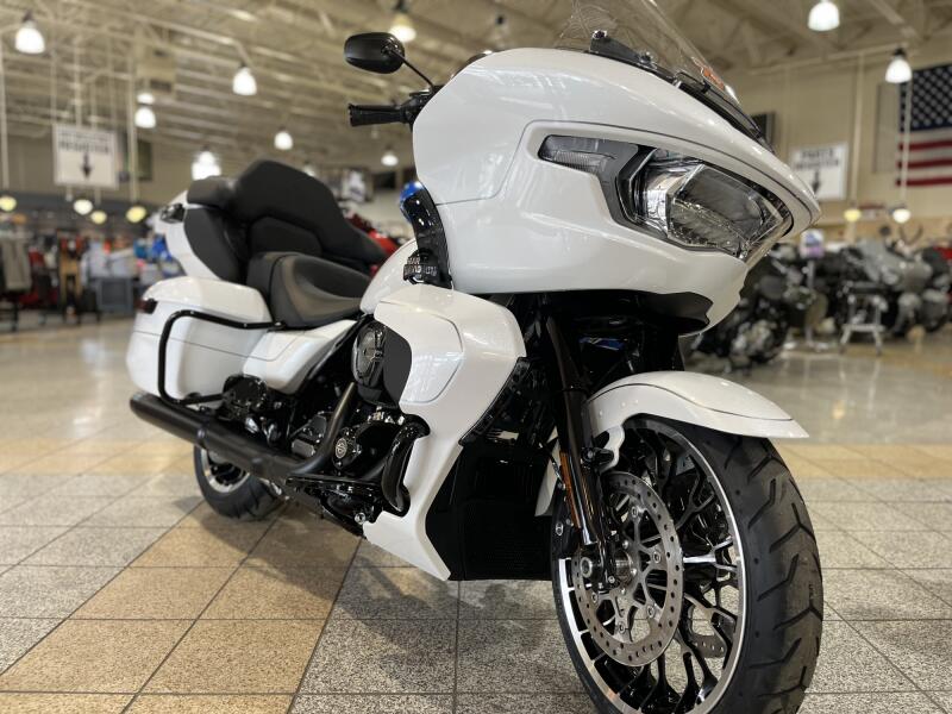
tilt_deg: -7.0
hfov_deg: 67.3
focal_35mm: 26
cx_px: 476
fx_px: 715
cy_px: 357
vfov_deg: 53.1
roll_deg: -0.1
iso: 125
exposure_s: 1/120
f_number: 1.6
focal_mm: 5.1
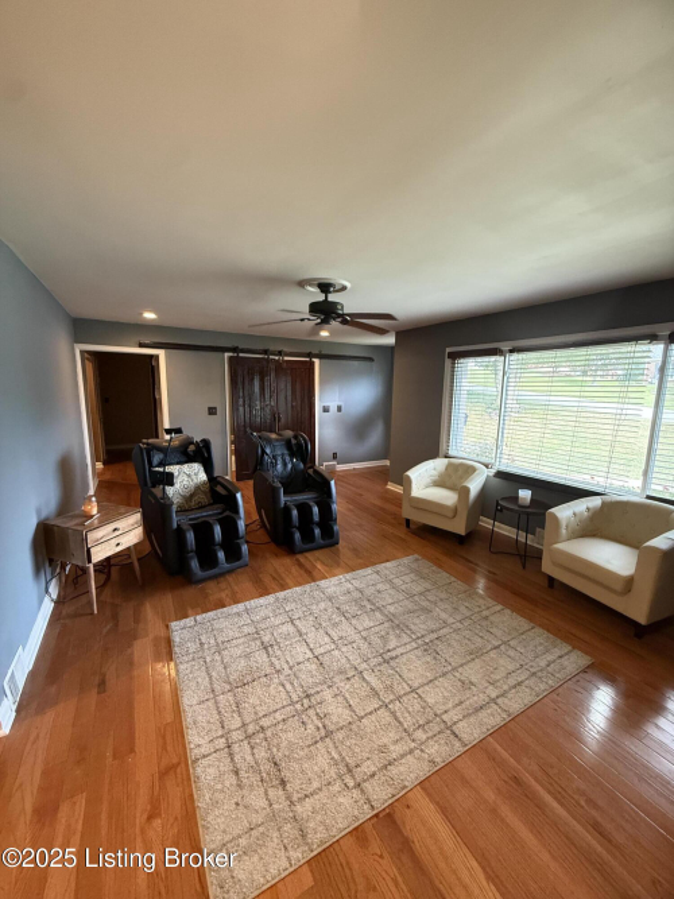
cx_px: 337
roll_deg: -1.2
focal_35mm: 14
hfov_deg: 85.7
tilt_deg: -9.8
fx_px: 364
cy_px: 450
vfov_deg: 102.1
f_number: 2.2
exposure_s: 1/60
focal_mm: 2.22
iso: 500
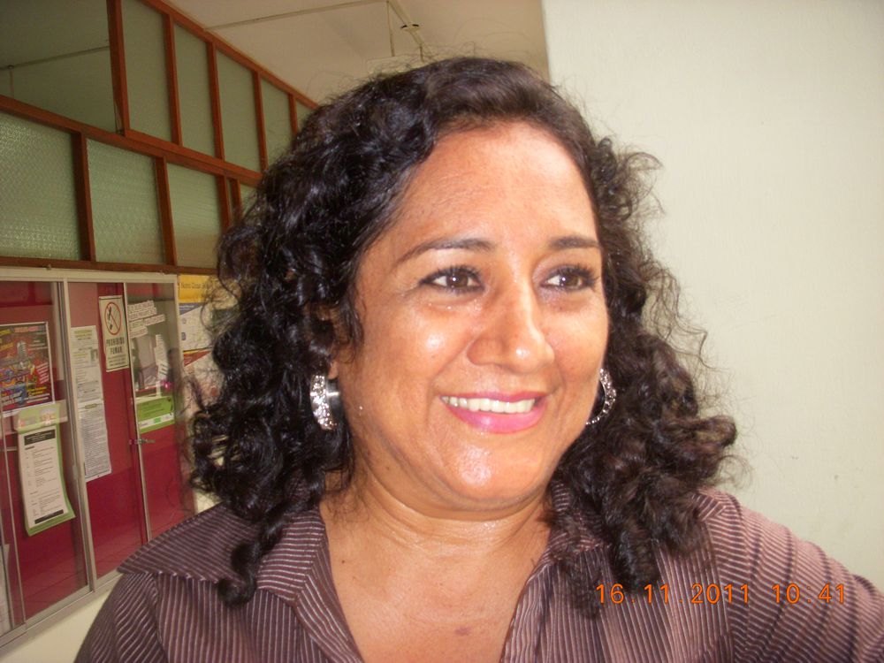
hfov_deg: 49.0
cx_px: 442
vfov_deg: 37.7
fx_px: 970
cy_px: 332
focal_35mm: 38
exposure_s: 1/20
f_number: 3.3
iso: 200
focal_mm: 6.3
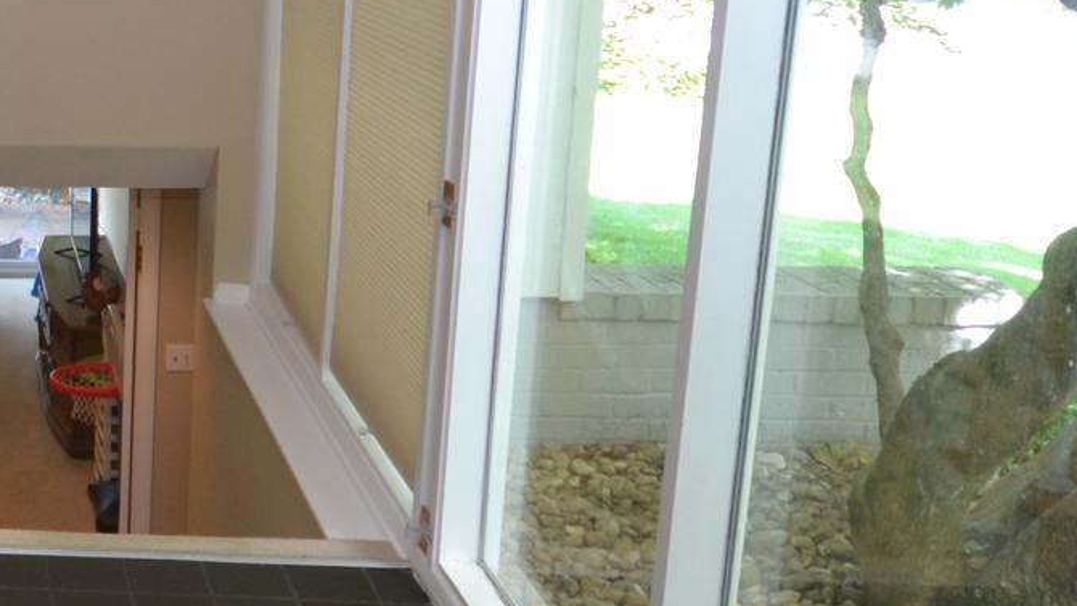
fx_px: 1371
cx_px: -235
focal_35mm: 48
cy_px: 150
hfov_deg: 34.0
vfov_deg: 24.6
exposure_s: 1/60
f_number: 4
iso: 500
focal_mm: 10
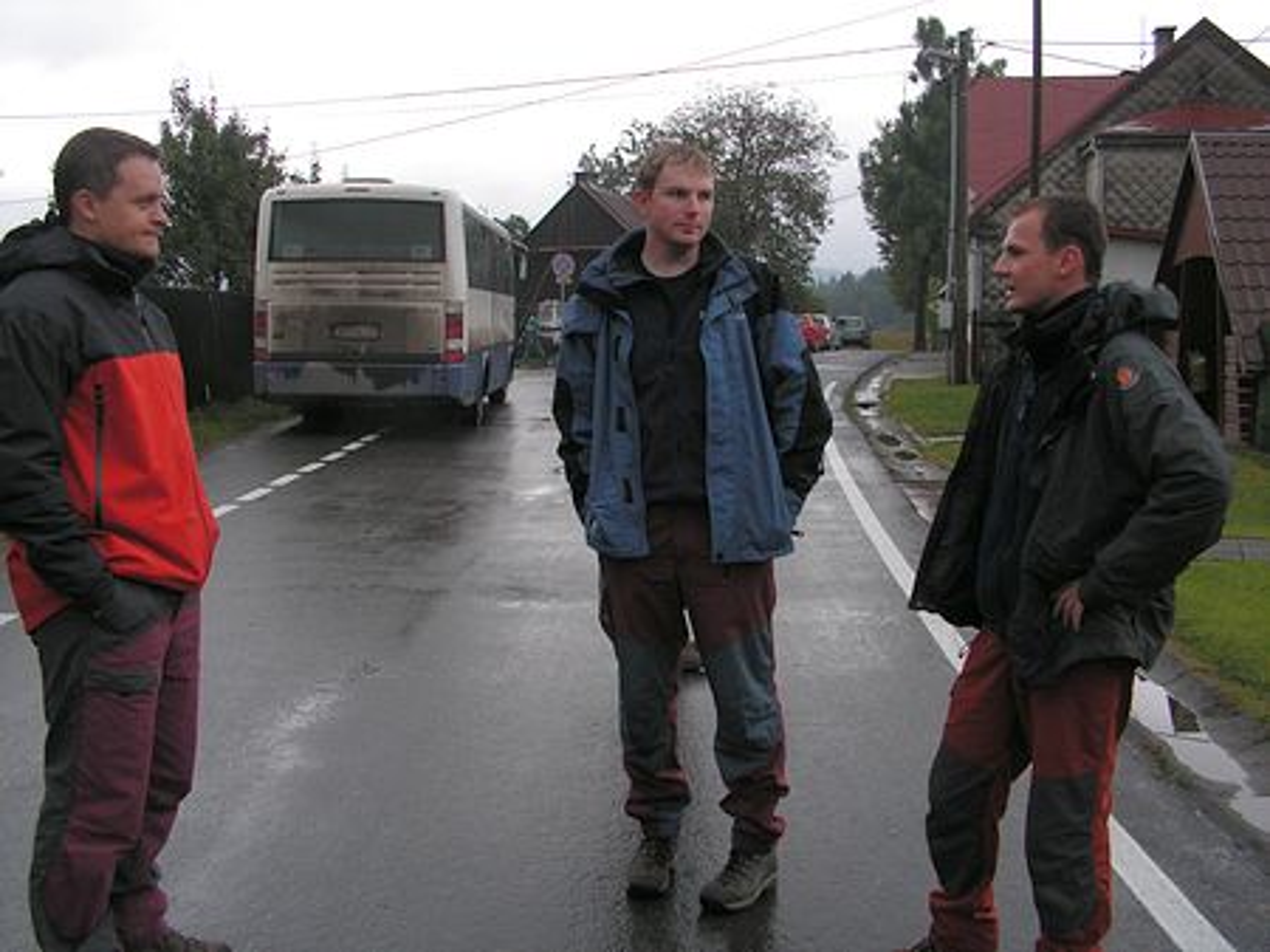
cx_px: 635
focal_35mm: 38
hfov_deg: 49.0
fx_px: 1393
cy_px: 476
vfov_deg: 37.7
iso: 50
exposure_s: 1/100
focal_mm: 6.4
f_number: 3.2
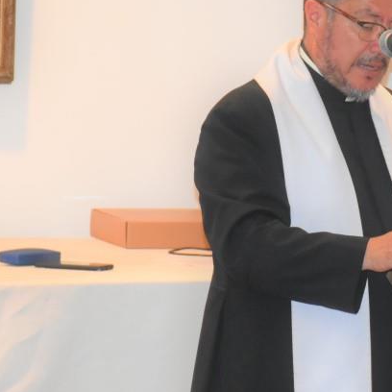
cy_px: 217
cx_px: 489
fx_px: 2870
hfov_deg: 7.7
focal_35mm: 224
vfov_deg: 7.8
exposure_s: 1/100
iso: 3200
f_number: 7.1
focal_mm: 70
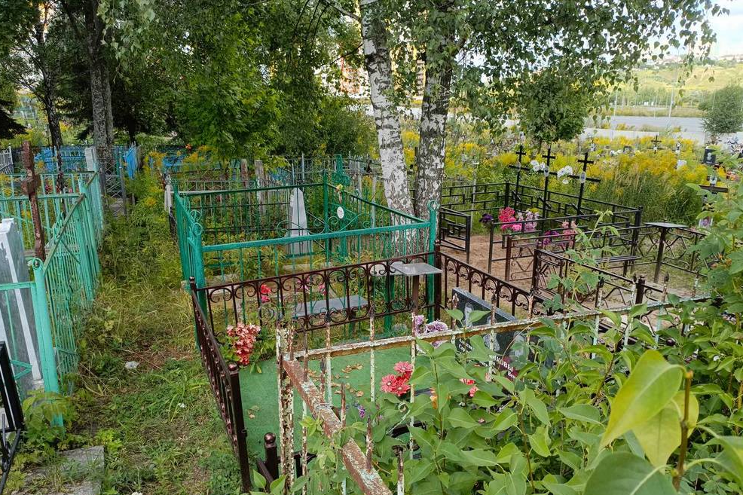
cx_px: 358
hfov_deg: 67.4
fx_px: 557
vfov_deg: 47.8
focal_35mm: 27
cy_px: 277
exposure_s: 1/303
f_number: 1.69
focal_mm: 4.76
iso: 112
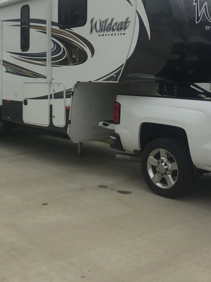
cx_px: 54
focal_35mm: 50
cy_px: 77
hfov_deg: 28.7
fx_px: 406
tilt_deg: +2.1
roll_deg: +0.6
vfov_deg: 37.4
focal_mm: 4.15
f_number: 2.2
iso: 32
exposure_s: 1/2198
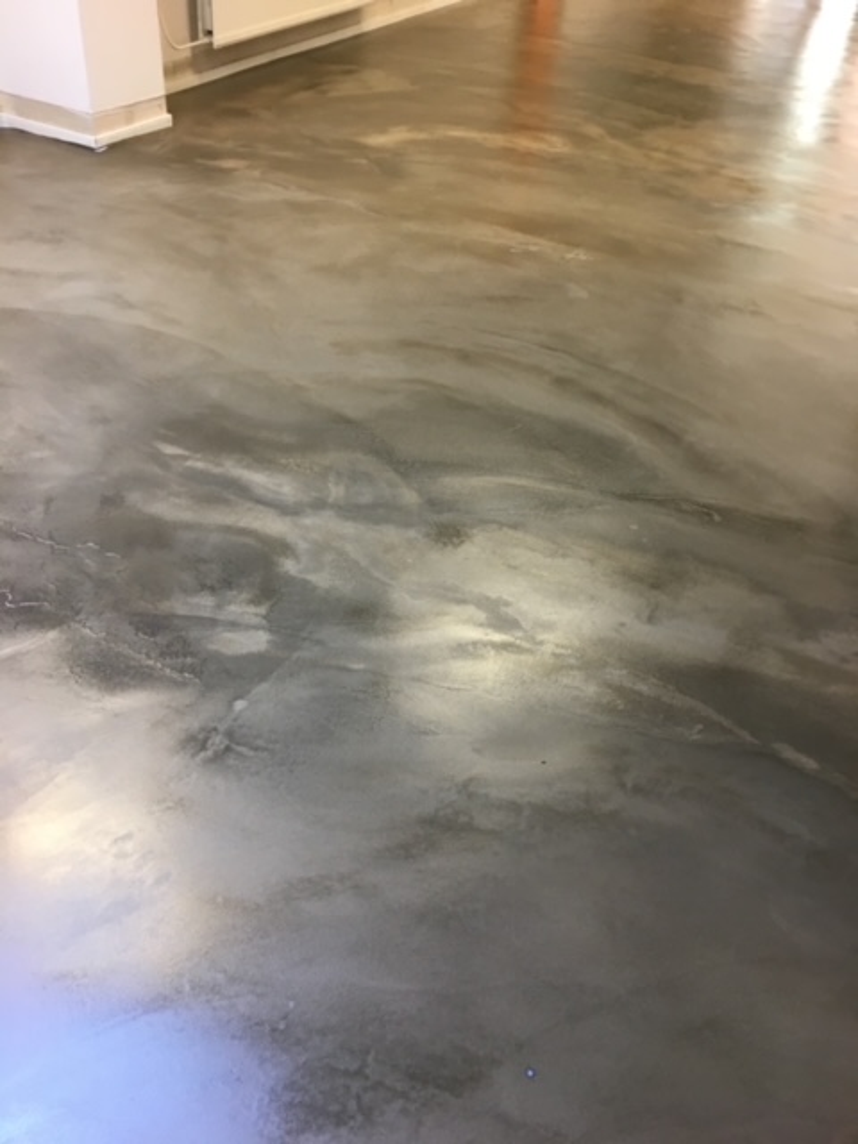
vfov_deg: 61.7
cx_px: 429
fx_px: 958
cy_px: 572
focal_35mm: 29
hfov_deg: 48.2
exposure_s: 1/33
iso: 100
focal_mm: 4.15
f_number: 2.2
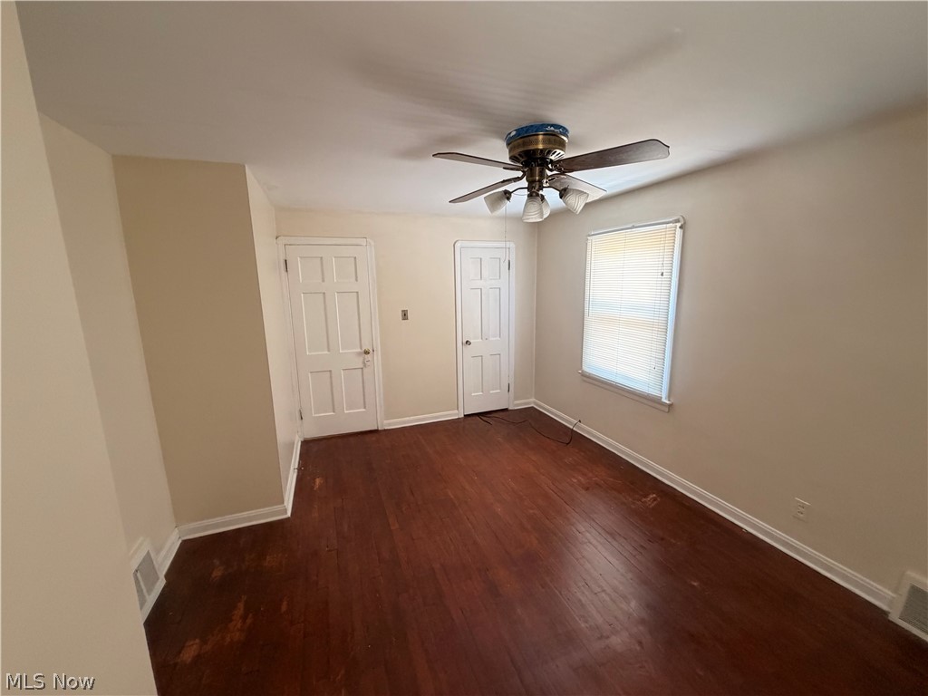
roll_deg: +1.3
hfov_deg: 102.1
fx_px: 375
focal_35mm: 14
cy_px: 348
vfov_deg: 85.7
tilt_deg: -11.1
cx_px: 464
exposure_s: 1/68
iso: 320
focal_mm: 2.22
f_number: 2.2
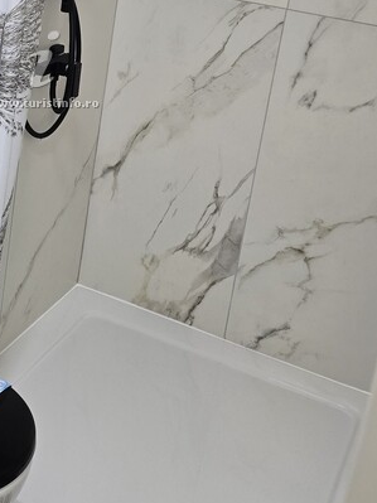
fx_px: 857
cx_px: 63
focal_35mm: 59
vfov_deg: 31.7
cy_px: 88
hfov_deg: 24.3
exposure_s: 1/100
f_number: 1.7
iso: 125
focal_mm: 6.3
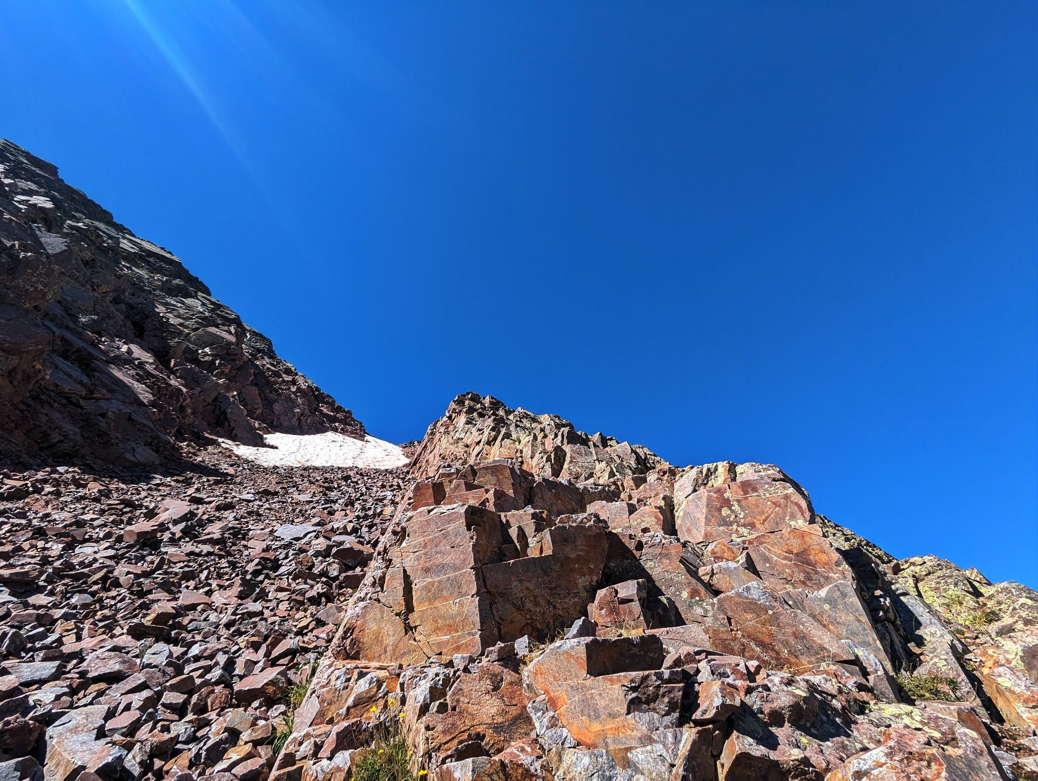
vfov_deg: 78.2
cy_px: 390
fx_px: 480
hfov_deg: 94.4
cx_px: 519
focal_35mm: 16
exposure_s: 1/1603
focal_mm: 2.35
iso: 50
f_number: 2.2
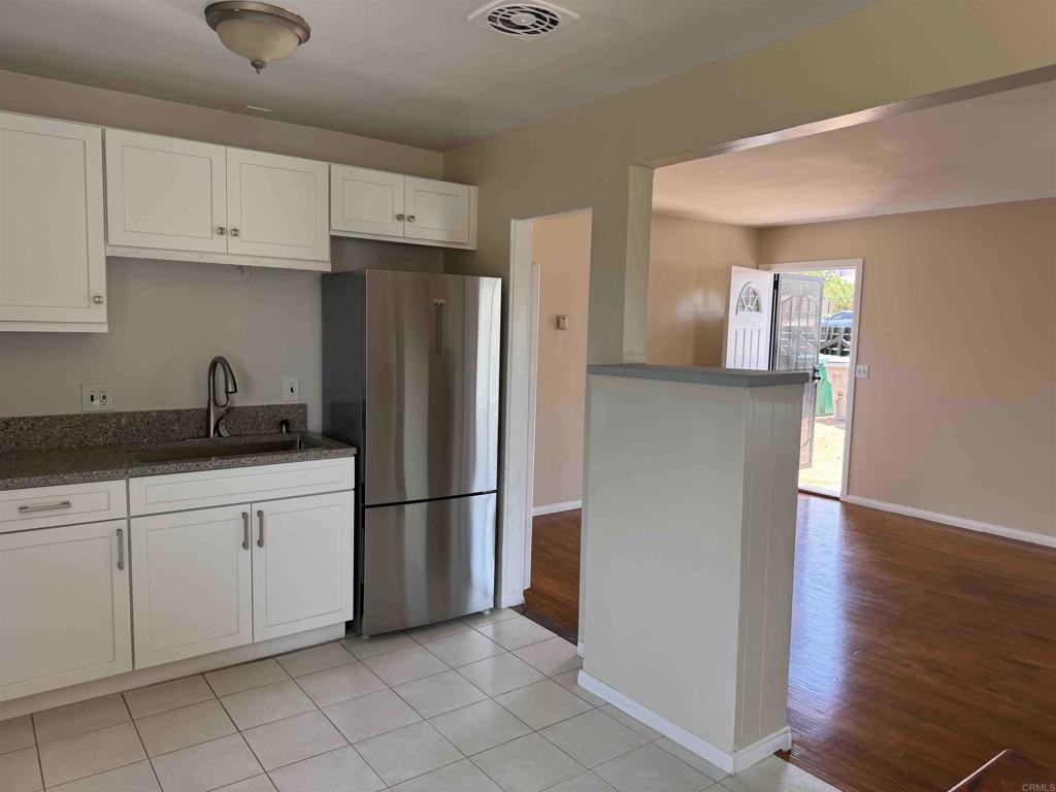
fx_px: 732
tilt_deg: -6.1
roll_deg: -1.4
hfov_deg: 71.6
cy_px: 396
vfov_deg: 56.8
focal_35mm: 24
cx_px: 528
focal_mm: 6.76
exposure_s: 1/153
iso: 80
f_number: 1.78
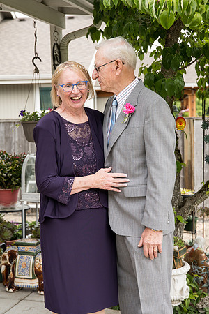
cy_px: 157
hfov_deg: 21.9
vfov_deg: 32.4
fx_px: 540
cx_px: 104
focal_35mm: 62
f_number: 5
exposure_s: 1/500
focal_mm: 62
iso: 400
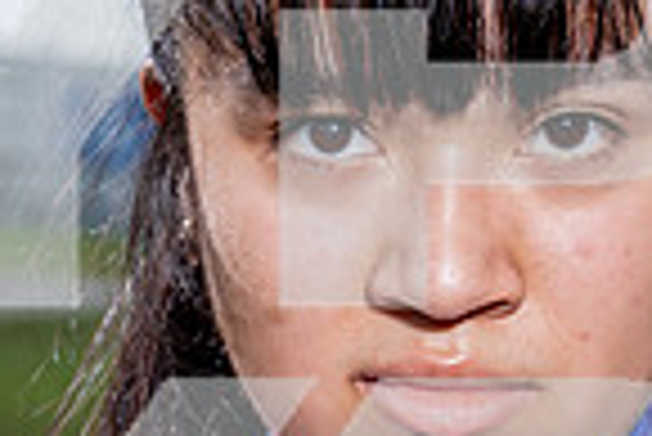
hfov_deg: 8.5
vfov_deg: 5.6
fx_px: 4387
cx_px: 207
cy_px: 618
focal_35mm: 242
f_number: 5.6
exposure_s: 1/250
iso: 100
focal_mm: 55
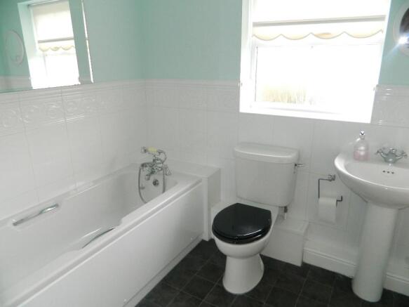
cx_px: 204
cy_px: 154
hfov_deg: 69.4
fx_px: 295
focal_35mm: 25
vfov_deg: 54.9
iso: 200
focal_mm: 4.5
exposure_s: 1/30
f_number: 3.1
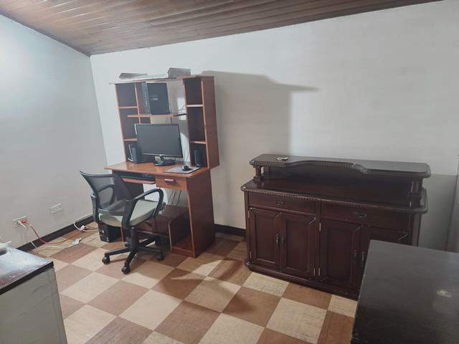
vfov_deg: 58.9
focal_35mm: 23
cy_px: 172
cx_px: 230
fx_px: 305
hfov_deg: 73.9
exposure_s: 1/60
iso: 500
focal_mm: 6.4
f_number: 1.8
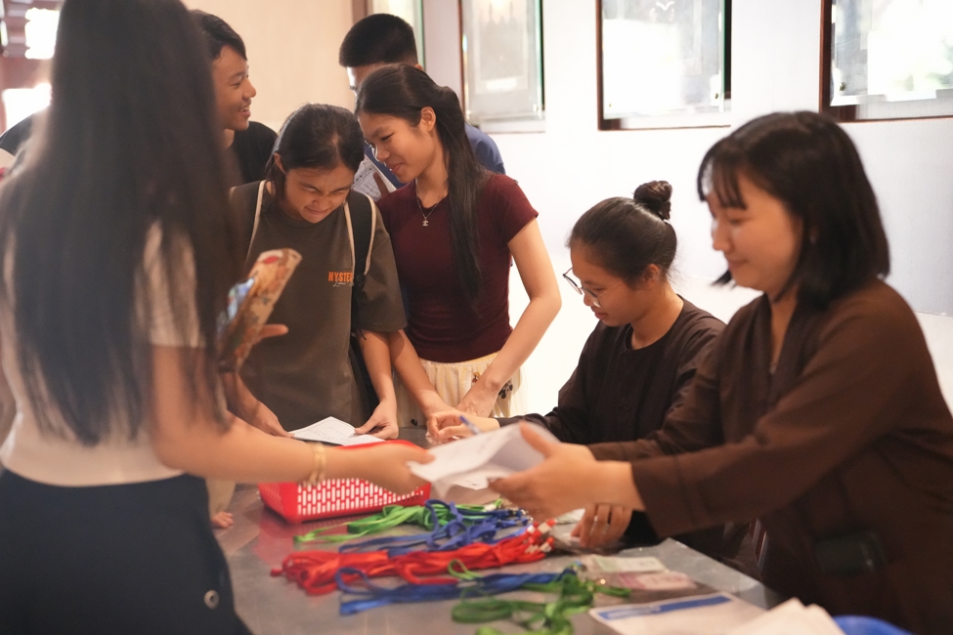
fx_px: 1562
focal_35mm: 59
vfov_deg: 23.0
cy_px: 318
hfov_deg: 33.9
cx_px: 476
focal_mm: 59
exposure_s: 1/320
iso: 16000
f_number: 3.2
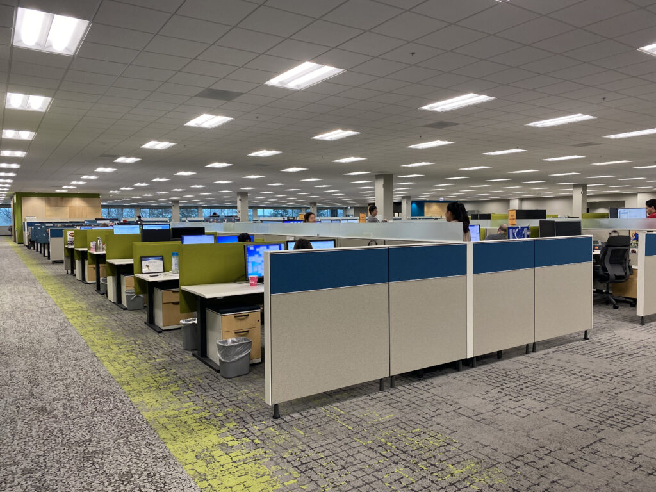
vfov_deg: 53.1
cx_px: 328
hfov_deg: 67.3
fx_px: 493
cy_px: 246
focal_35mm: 26
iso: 125
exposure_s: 1/60
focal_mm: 4.25
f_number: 1.8
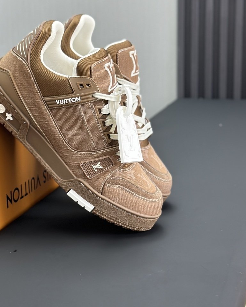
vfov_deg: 27.1
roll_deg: +1.2
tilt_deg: -11.1
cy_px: 129
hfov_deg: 21.7
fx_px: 637
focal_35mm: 70
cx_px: 76
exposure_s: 1/50
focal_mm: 6.86
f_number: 1.78
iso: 80
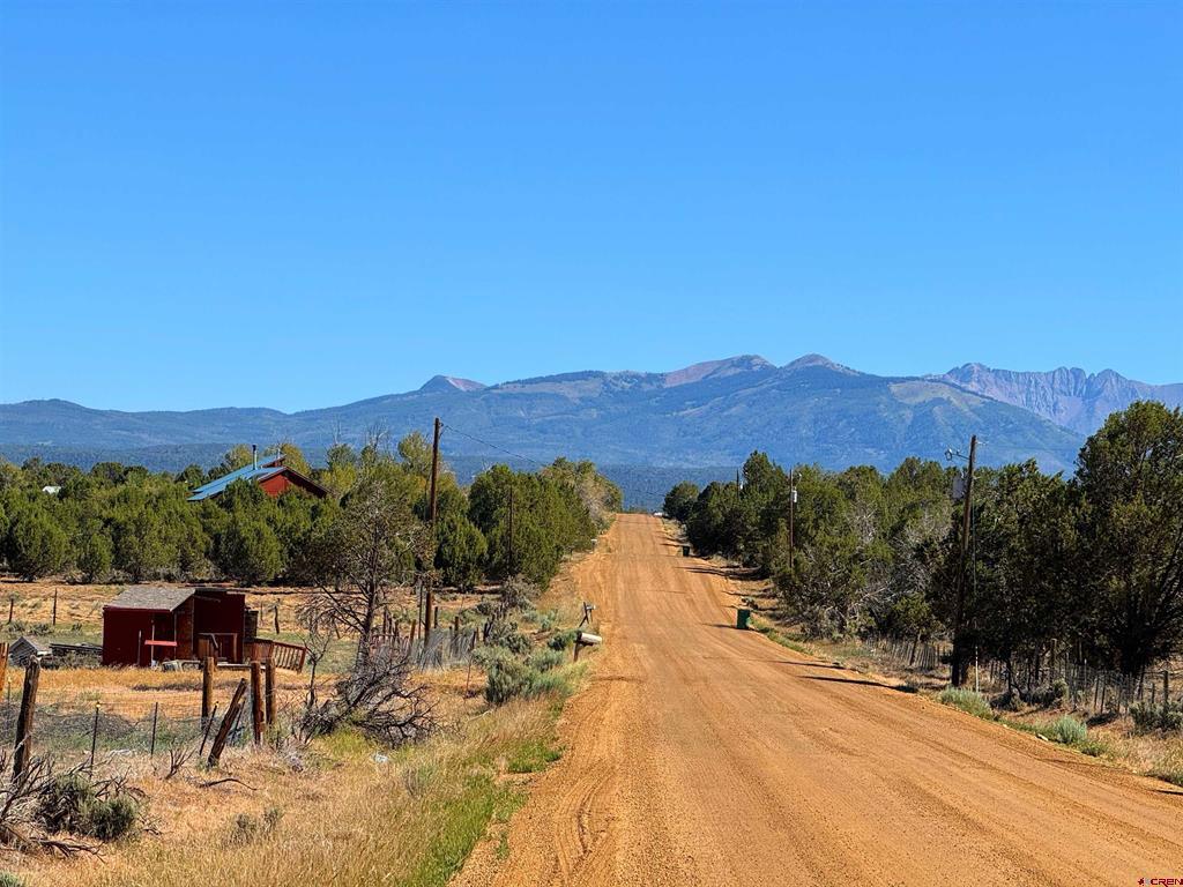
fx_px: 4101
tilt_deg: +2.1
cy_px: 444
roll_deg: -2.4
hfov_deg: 16.4
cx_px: 592
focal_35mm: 120
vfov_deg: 12.3
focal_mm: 15.66
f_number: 2.8
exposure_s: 1/1818
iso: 50
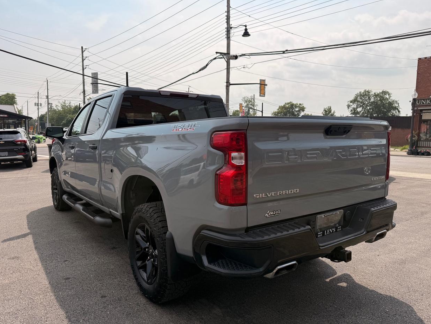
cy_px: 162
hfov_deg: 69.4
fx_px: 311
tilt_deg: -4.0
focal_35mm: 25
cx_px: 212
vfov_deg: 54.9
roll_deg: -0.3
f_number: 1.78
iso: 80
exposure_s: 1/9091
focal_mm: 6.76
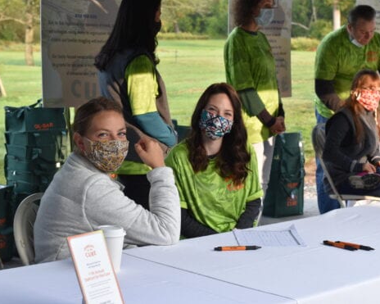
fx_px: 956
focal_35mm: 85
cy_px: 152
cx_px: 173
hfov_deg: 22.5
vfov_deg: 18.1
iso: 400
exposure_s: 1/160
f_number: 6.3
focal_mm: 50
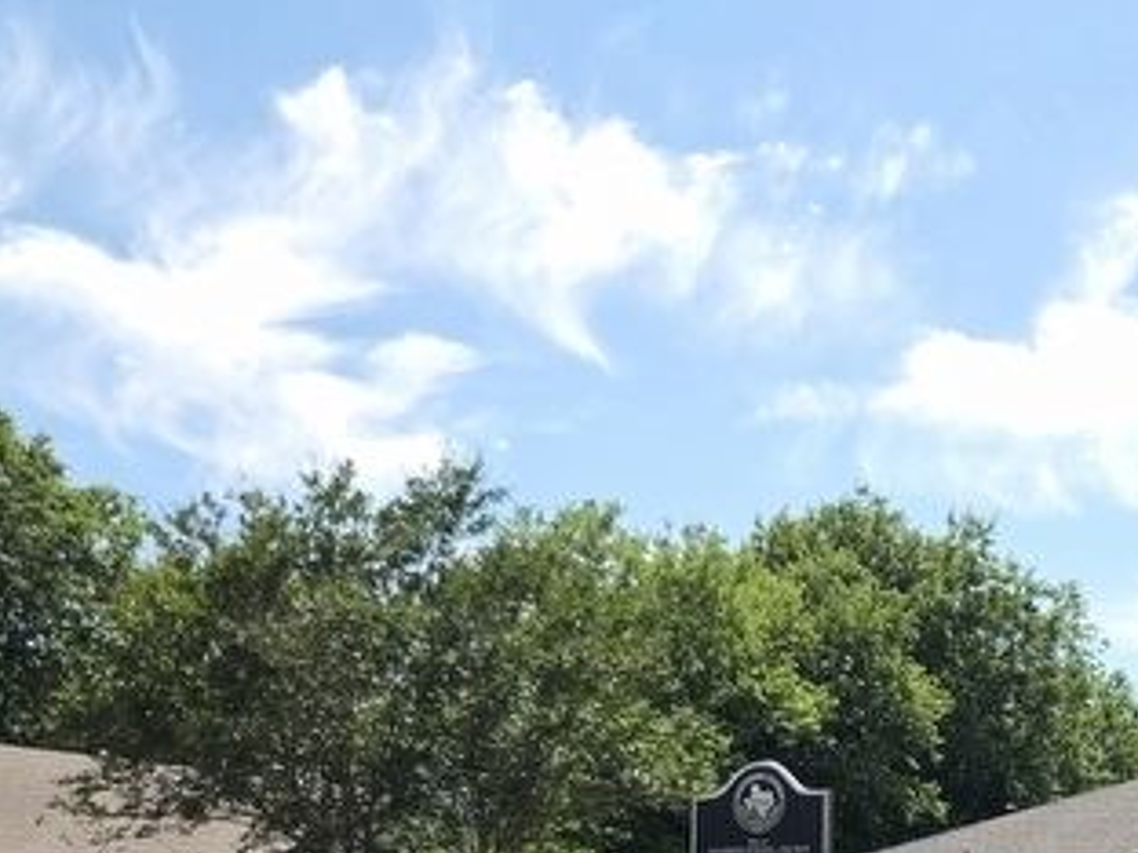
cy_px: 886
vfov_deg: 23.6
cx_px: 1047
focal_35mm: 59
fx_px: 1940
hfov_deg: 31.0
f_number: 1.8
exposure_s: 1/6409
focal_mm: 5.4
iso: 80
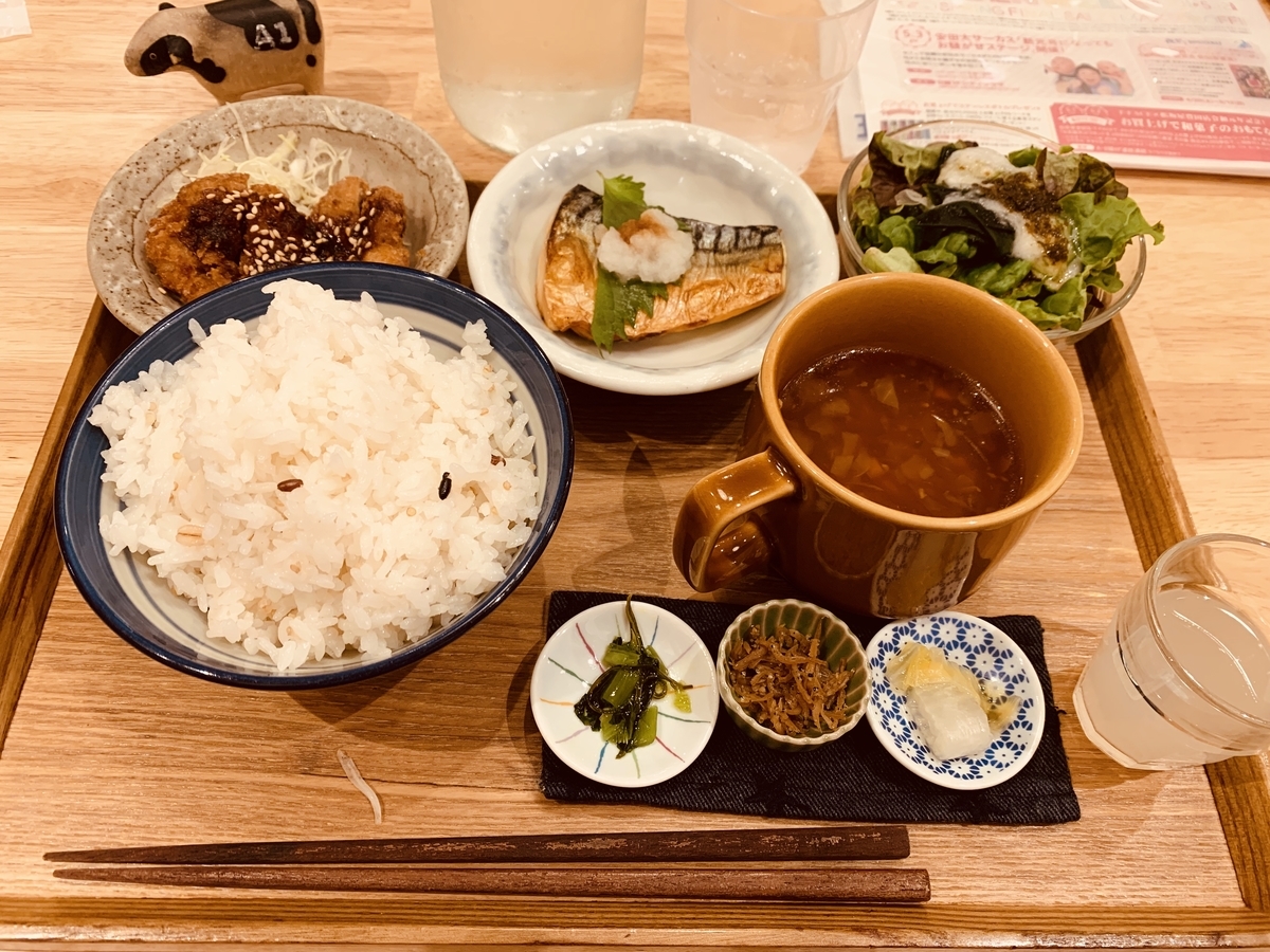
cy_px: 476
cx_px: 635
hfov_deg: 67.3
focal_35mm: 26
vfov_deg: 53.1
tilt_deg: -58.1
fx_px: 954
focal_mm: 4.25
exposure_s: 1/60
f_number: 1.8
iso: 80
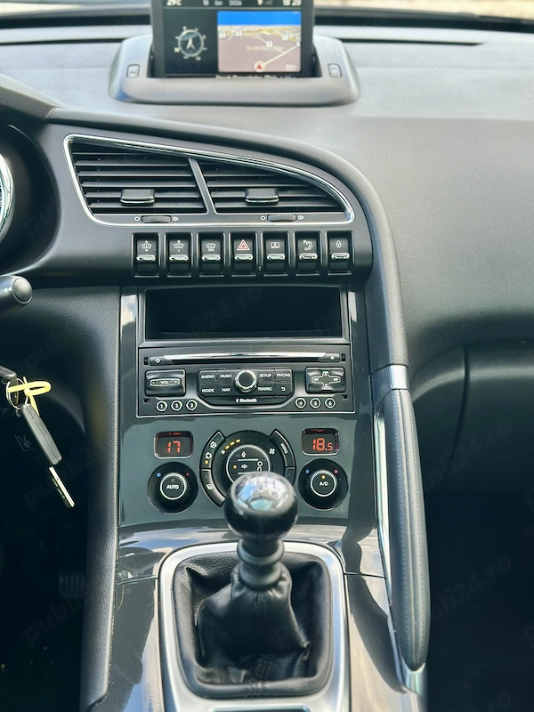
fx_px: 987
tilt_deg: -28.1
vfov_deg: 39.7
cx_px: 267
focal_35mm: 48
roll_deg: -1.9
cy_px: 356
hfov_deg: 30.3
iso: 125
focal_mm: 6.86
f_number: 1.78
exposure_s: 1/172
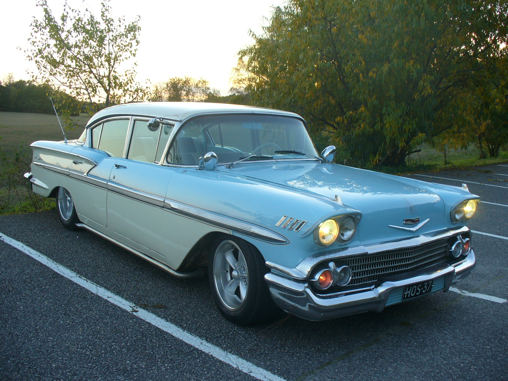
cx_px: 254
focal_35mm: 37
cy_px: 190
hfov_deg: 50.1
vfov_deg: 38.7
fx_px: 543
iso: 80
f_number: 2.8
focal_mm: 6.1
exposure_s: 1/60
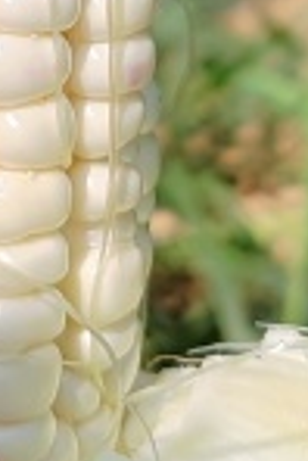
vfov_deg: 9.7
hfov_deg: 6.8
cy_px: -369
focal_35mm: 202
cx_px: -22
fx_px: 2586
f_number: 1.8
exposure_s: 1/1100
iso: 100
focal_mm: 6.14
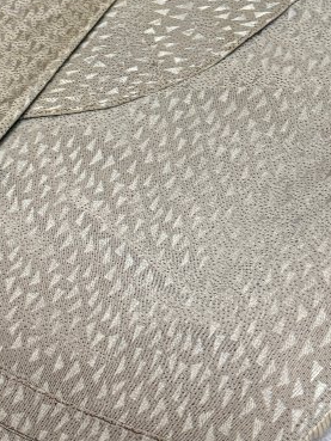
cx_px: 160
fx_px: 994
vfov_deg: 24.4
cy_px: 56
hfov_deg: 18.9
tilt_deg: -47.2
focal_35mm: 78
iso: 500
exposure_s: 1/50
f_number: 1.78
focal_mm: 6.76
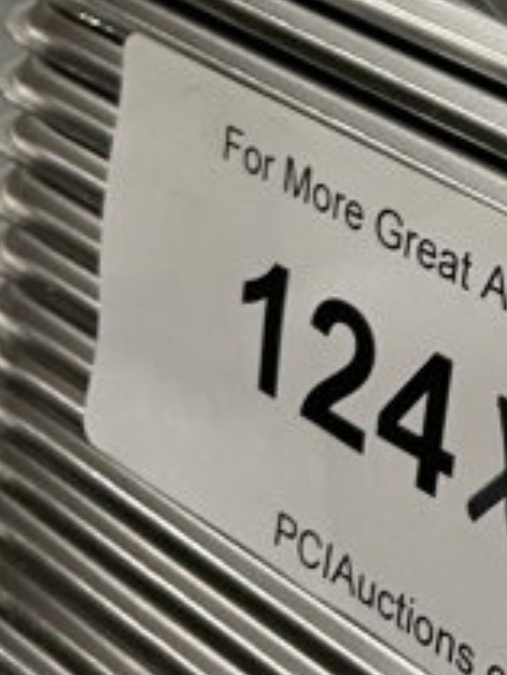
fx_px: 1970
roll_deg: -9.1
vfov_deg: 17.7
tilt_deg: -8.5
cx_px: 959
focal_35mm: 101
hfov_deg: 13.0
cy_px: -292
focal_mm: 4.2
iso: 125
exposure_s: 1/62
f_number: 1.6
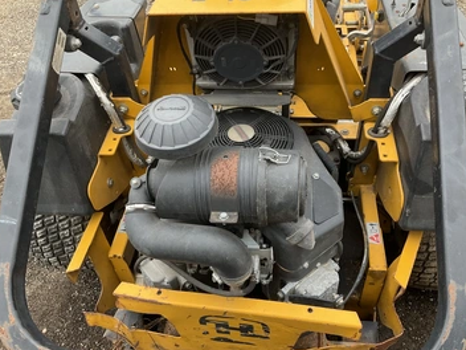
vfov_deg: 42.9
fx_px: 444
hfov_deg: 55.3
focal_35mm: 33
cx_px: 240
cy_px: 186
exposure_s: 1/228
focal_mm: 3
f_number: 1.8
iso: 20
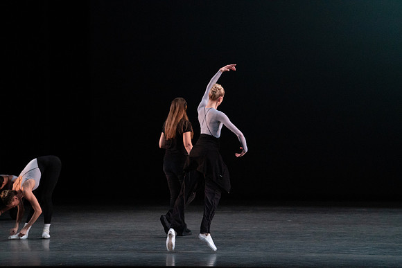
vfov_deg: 6.9
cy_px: 134
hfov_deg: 10.3
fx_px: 2234
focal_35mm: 200
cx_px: 201
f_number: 8
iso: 12800
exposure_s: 1/500
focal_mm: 200
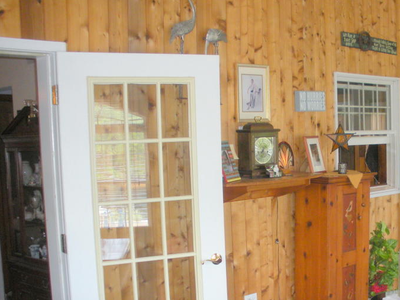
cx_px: 302
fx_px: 612
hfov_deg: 35.3
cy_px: 184
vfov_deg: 27.4
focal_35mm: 53
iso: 200
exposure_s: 1/56.8
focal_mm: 6.3
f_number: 3.5
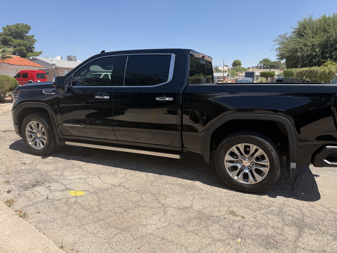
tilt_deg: -9.9
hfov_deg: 71.6
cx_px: 168
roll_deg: -0.3
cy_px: 126
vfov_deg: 56.8
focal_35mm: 24
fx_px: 234
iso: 80
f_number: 1.78
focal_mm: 6.76
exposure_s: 1/3953
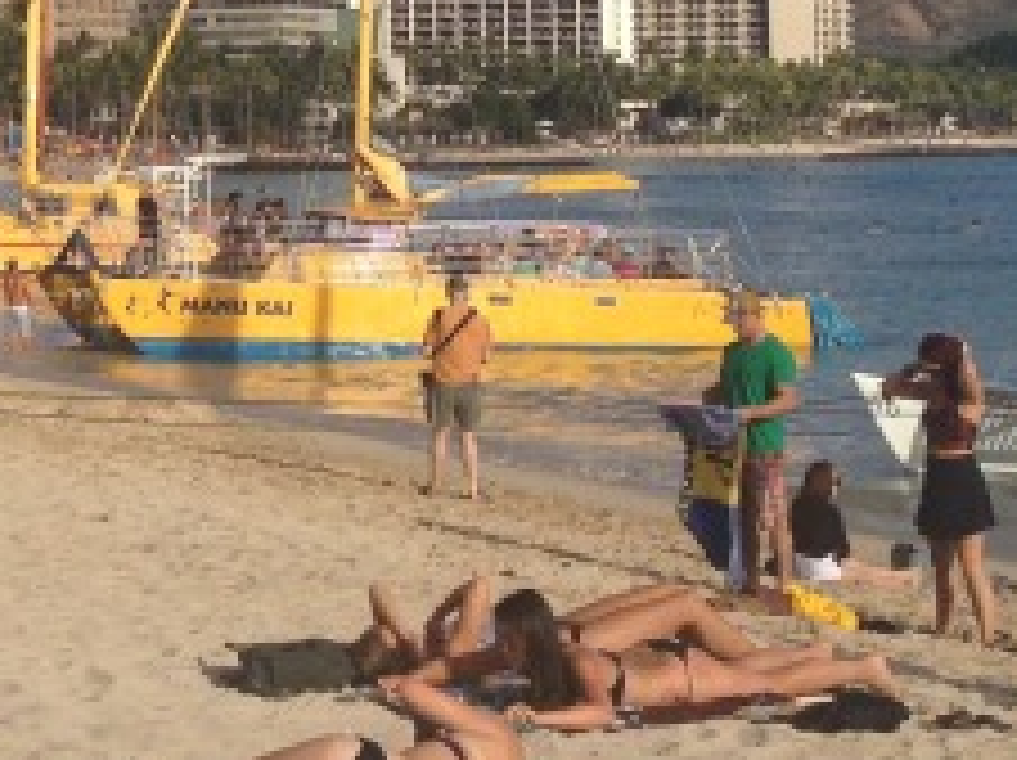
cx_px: 72
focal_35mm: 124
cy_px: -18
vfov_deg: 11.8
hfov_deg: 15.7
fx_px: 3639
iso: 50
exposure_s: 1/2762
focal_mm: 4.28
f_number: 2.4
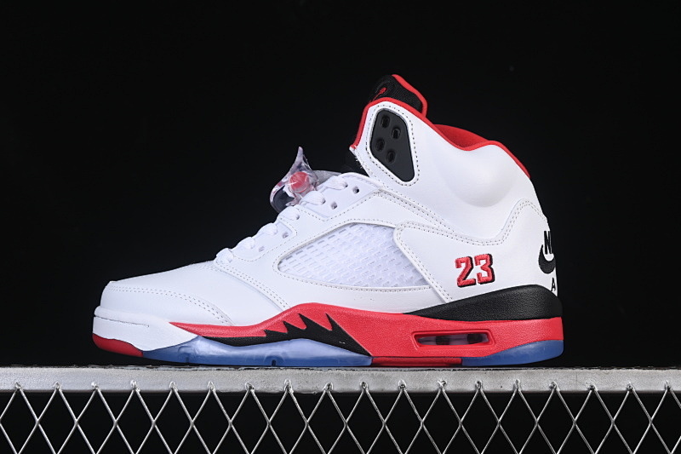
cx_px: 340
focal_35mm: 75
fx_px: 1418
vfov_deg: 18.2
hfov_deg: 27.0
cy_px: 227
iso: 160
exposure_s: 1/80
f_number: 8
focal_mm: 50
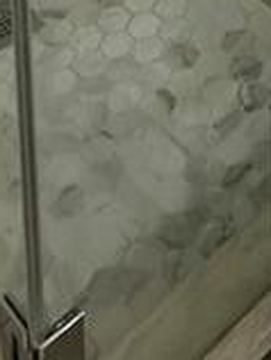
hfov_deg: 13.6
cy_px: -547
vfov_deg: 13.0
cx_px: 321
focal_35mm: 106
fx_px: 1103
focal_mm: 2.22
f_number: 2.2
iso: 200
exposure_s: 1/120
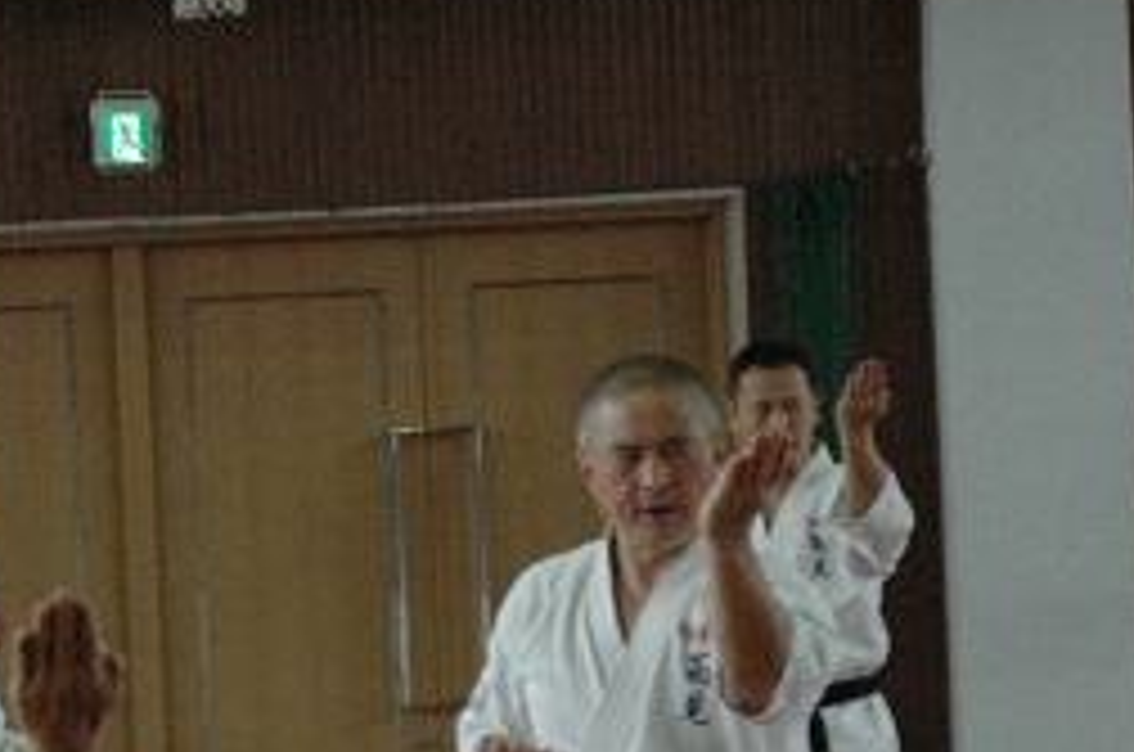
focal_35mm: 370
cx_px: -119
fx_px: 11633
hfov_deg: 5.6
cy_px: 1094
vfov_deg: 3.7
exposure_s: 1/125
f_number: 5.6
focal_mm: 80
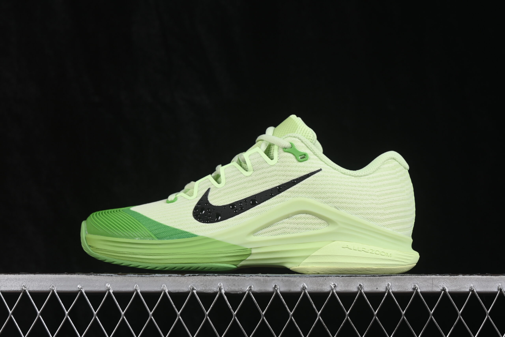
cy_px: 168
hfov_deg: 27.0
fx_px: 1052
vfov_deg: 18.2
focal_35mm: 75
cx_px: 252
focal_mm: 50
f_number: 8
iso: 160
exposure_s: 1/80
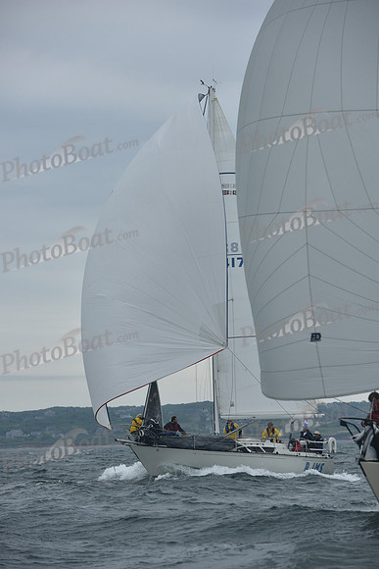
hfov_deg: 7.4
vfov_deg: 11.1
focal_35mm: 185
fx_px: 2919
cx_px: 190
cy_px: 284
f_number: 7.1
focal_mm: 185
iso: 320
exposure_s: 1/1000
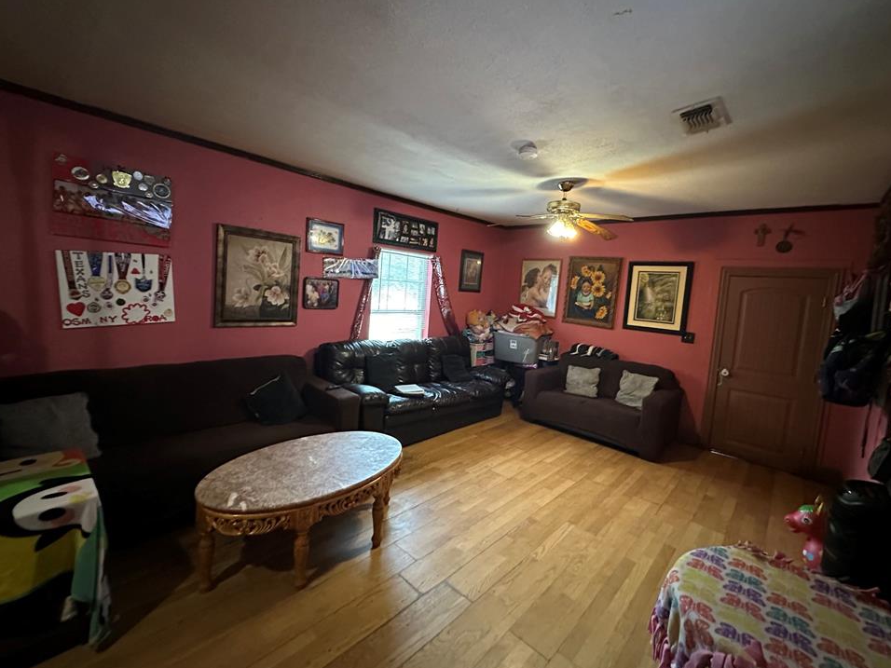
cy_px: 324
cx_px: 455
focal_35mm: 15
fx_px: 386
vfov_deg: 81.7
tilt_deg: -4.0
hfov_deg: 98.2
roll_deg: -4.7
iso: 1000
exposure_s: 1/30
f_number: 2.2
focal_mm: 2.22
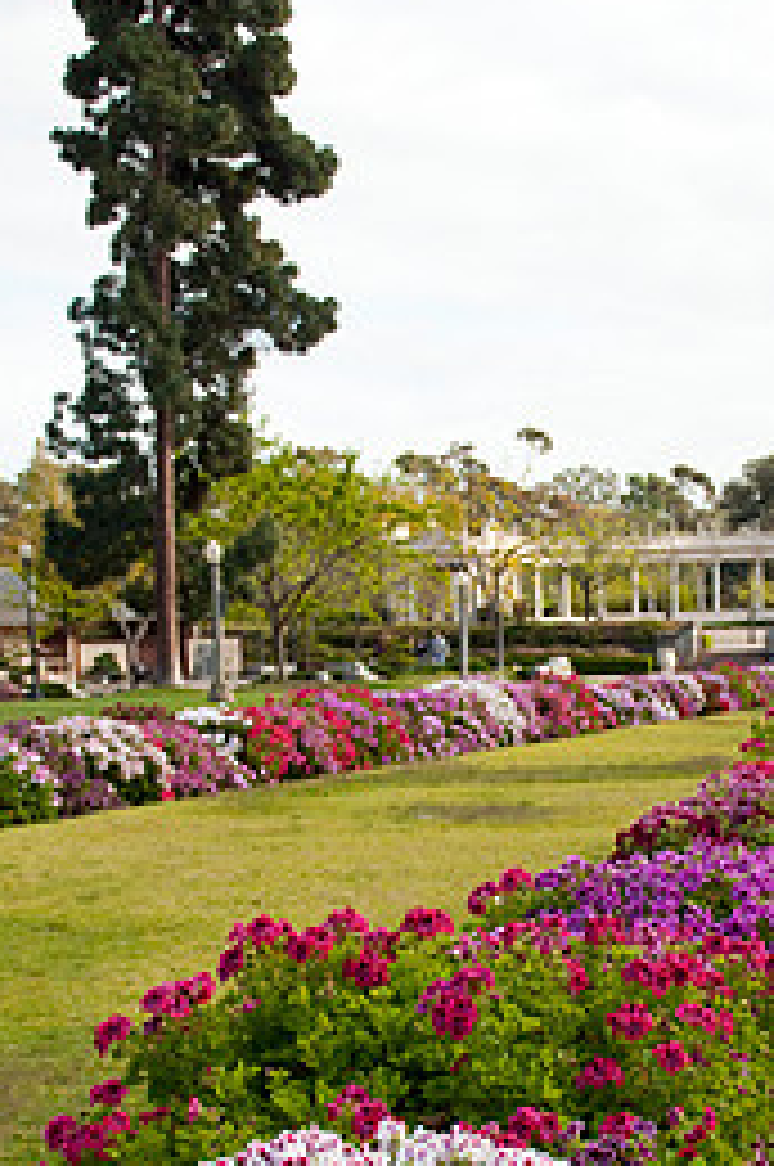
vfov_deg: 27.4
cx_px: 614
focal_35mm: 73
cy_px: 837
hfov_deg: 18.5
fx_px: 2360
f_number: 4
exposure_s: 1/1000
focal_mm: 28
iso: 250
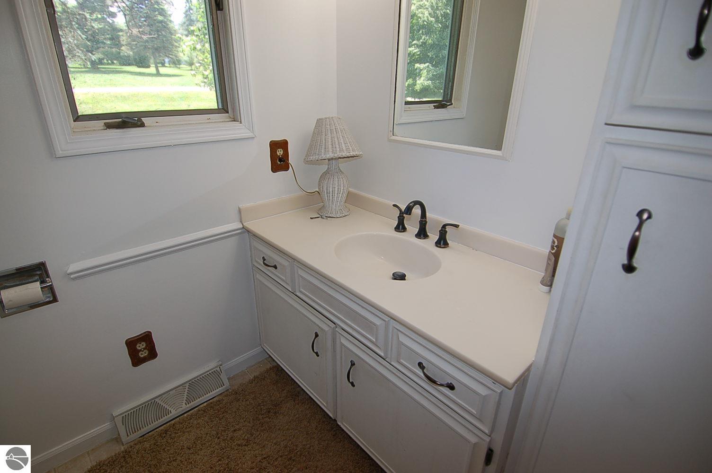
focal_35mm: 18
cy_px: 236
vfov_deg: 67.3
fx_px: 356
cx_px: 356
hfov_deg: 90.1
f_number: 4
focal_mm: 12
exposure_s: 1/60
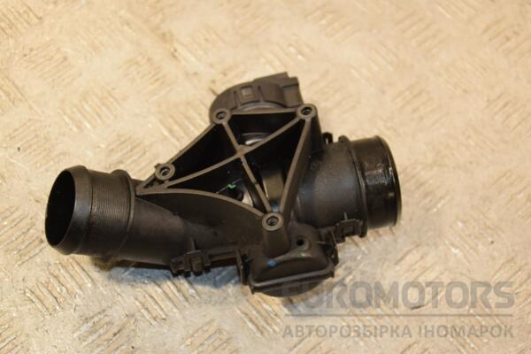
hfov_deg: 31.9
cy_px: 177
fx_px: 929
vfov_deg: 21.6
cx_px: 266
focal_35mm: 63
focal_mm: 42
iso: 800
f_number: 4.8
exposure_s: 1/125
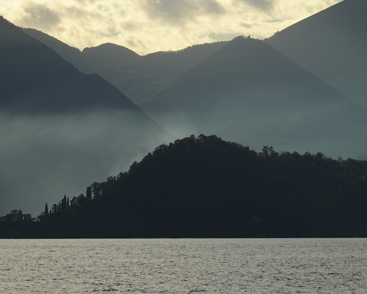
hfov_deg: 5.9
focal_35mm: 325
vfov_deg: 4.8
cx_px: 103
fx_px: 3530
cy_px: 106
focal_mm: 72
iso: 100
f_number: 5.6
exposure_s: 1/1000
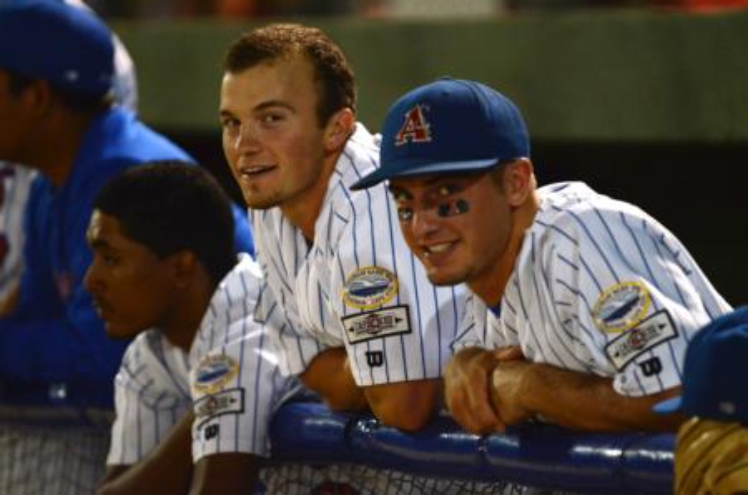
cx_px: 374
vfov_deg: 4.6
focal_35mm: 300
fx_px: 6220
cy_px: 248
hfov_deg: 6.9
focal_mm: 200
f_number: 2.8
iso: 3200
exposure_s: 1/500
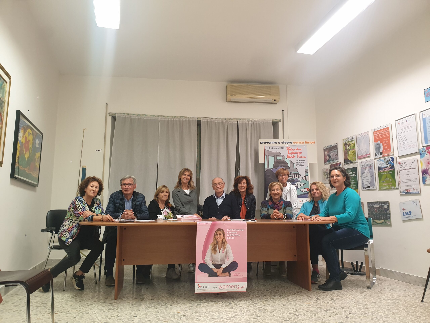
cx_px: 215
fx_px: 323
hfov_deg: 67.3
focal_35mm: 26
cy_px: 162
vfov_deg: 53.1
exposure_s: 1/50
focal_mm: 4.3
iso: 200
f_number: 2.4
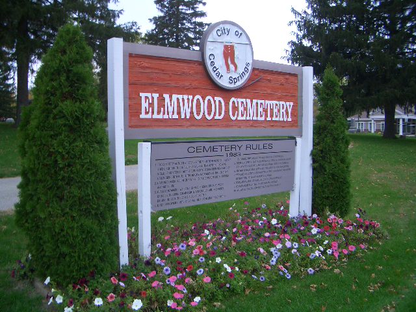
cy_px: 156
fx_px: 421
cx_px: 208
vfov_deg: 40.7
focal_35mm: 35
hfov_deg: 52.6
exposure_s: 1/320
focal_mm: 5.8
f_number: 2.6
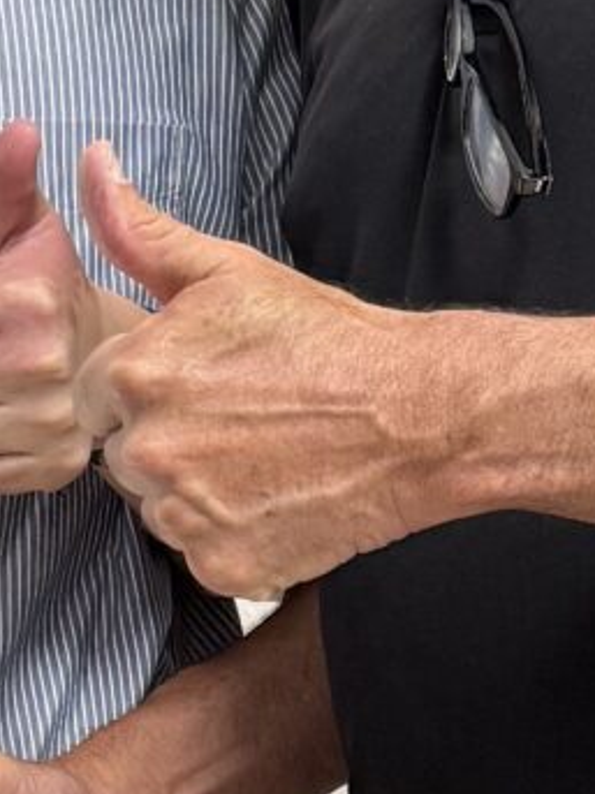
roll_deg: -0.1
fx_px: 4105
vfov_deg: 11.0
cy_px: 630
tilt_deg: -8.9
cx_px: 368
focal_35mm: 179
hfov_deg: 8.3
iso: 250
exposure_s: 1/60
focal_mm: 6.76
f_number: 1.78
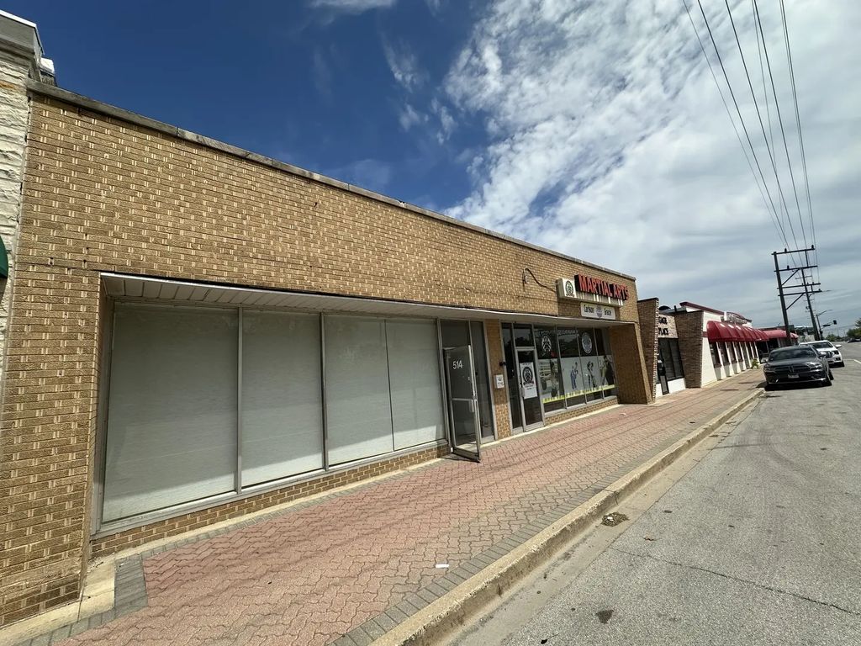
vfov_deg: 85.7
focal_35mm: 14
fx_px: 348
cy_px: 323
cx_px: 430
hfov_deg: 102.1
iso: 40
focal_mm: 2.22
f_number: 2.2
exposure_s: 1/3125
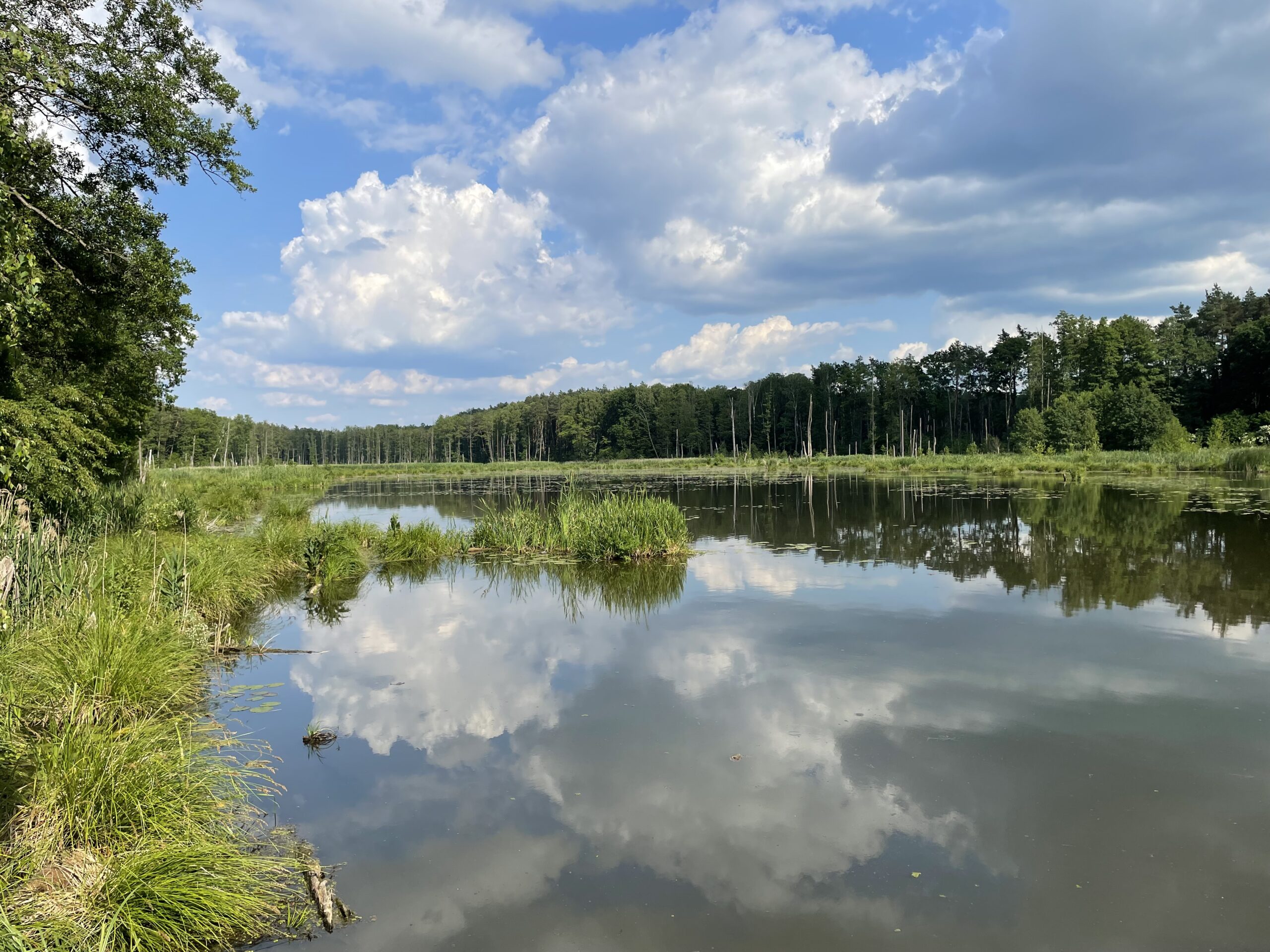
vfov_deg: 53.1
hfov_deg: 67.3
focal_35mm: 26
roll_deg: +1.4
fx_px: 954
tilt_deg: -0.8
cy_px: 476
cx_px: 635
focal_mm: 4.2
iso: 32
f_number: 1.6
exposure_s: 1/3401
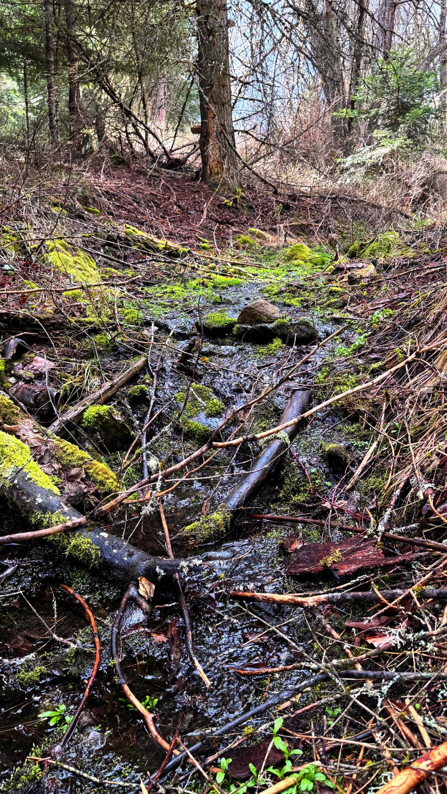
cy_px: 408
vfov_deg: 69.8
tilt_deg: -12.3
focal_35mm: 27
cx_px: 210
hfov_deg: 42.9
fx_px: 569
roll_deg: +0.0
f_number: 1.78
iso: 80
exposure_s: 1/121
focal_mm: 6.76
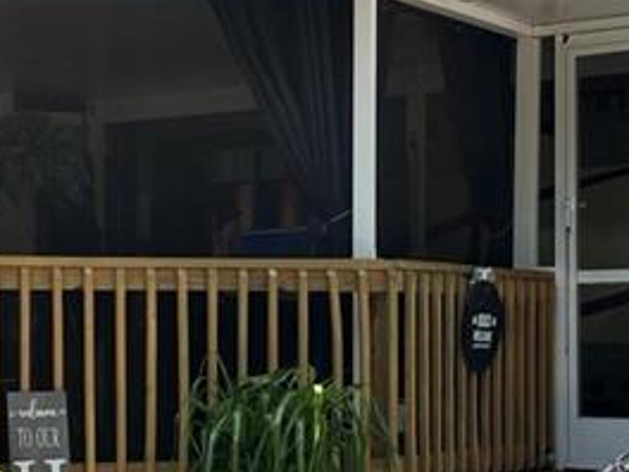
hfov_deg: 20.6
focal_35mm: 93
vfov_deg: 15.9
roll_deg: +0.0
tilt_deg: +1.1
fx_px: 1690
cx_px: 41
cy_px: 322
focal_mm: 6.86
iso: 80
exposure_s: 1/980
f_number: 1.78
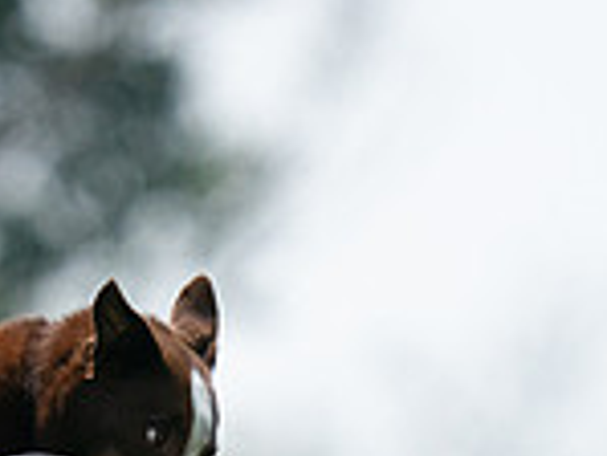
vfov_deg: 0.8
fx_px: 32835
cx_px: 24
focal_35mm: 1871
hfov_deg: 1.1
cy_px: 772
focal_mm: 500
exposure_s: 1/4000
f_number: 6.3
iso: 1250
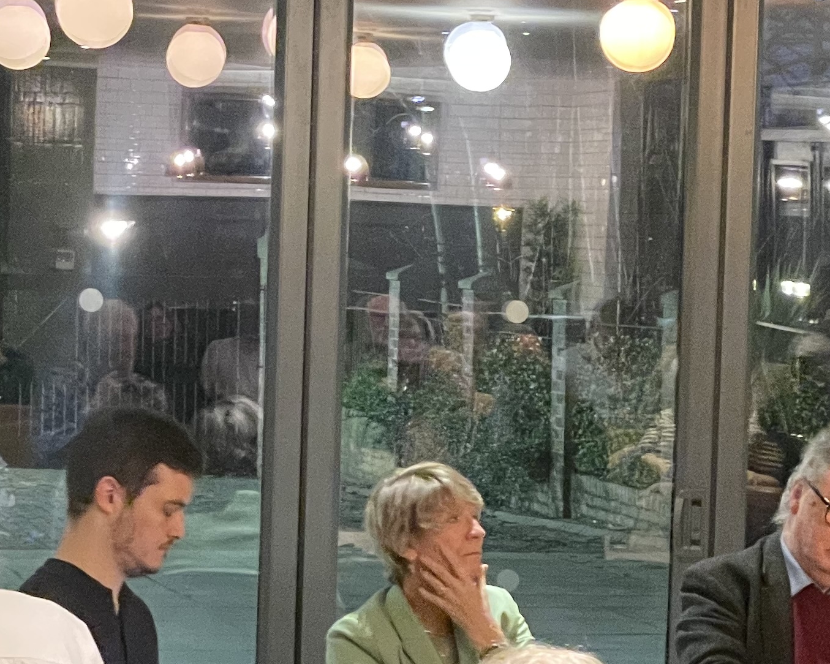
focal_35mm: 151
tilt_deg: -3.1
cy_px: 453
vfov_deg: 10.2
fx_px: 3709
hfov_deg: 12.7
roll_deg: -2.4
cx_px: 715
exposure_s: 1/20
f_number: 2
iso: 1600
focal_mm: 6
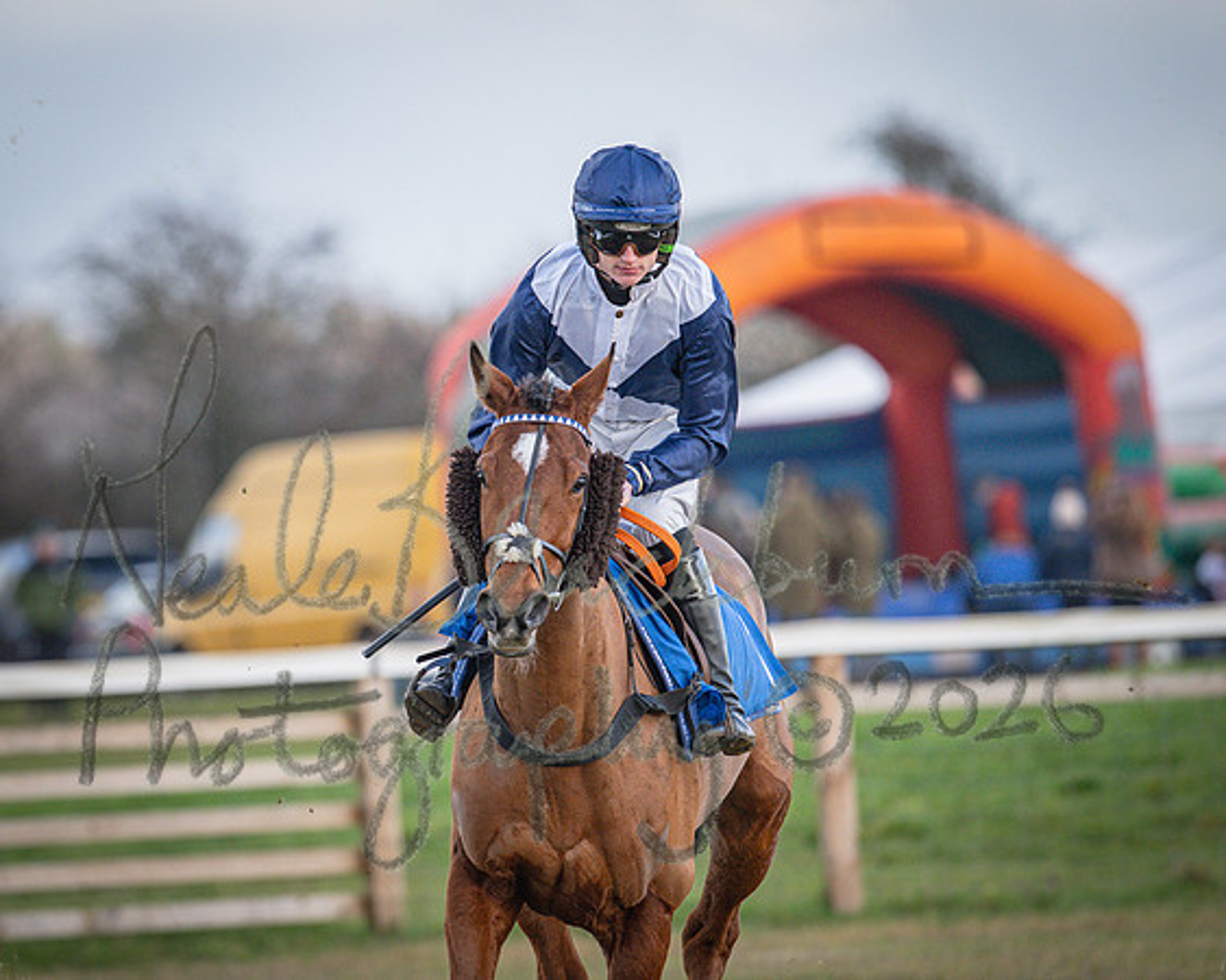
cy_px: 466
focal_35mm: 640
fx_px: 23215
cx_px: 459
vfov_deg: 2.4
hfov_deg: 3.0
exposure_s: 1/1250
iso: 800
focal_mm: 400
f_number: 5
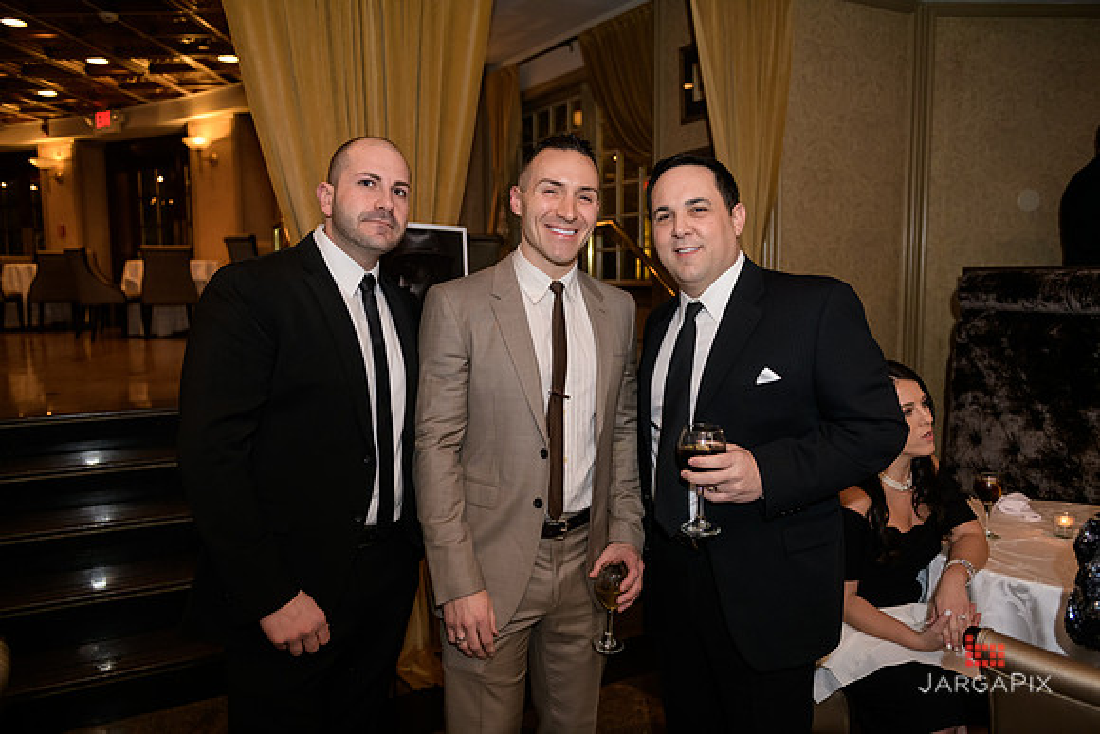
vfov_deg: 46.4
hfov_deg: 65.5
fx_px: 856
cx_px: 550
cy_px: 367
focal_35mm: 28
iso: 1600
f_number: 3.2
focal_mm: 28
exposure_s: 1/125
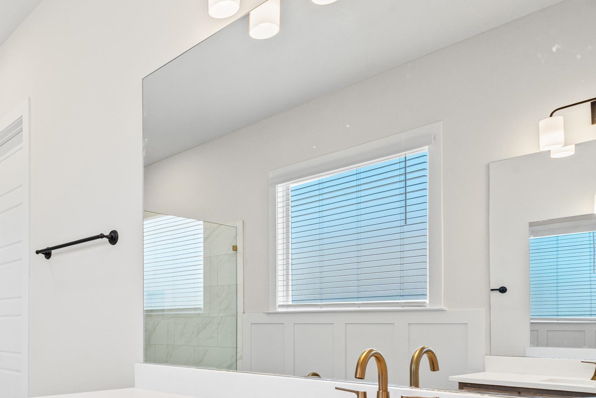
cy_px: 311
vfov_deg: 43.2
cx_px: 88
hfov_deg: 57.0
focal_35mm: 29
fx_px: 480
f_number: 9
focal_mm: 16
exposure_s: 1/30
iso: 1250
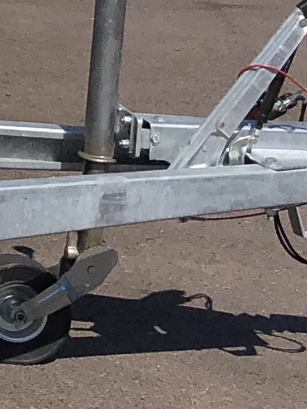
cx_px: -745
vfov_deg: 11.1
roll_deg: -1.1
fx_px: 1975
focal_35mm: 167
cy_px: -304
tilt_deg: -1.8
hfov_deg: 7.4
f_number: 1.8
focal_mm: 3.99
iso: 25
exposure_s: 1/6098
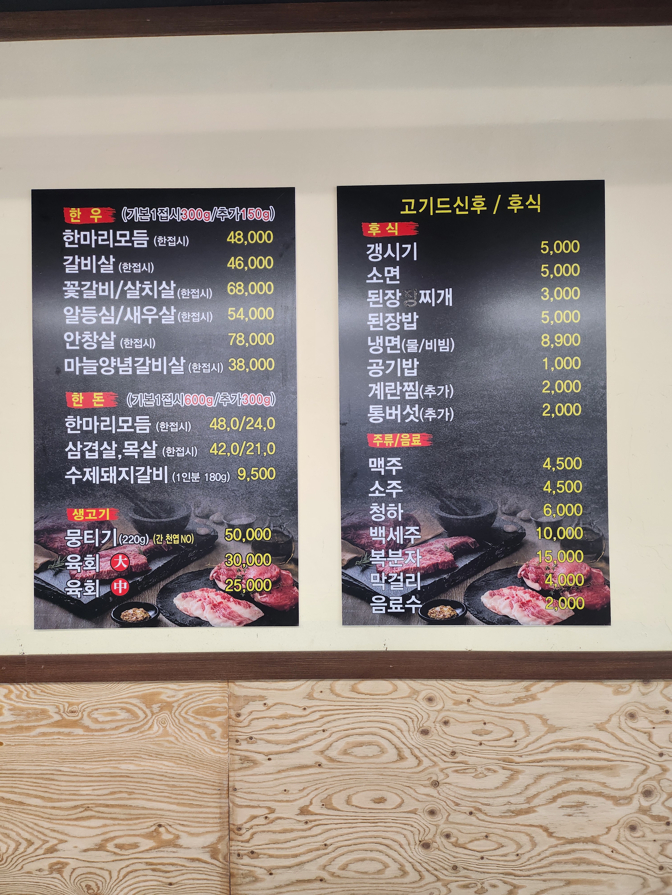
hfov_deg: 56.8
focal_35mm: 24
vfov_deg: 71.6
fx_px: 621
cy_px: 448
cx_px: 336
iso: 160
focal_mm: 5
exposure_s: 1/120
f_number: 1.8
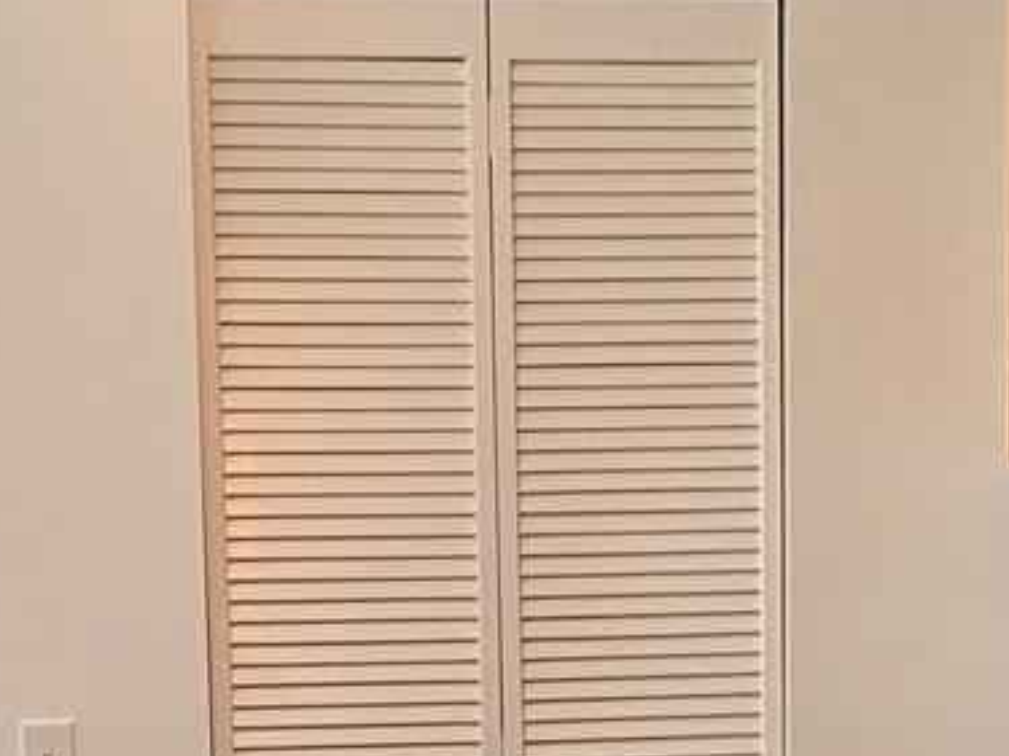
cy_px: 942
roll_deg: +0.5
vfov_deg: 12.9
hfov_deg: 17.7
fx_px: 3234
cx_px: 517
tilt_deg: -7.4
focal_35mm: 111
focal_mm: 4.25
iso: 160
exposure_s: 1/60
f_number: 1.8
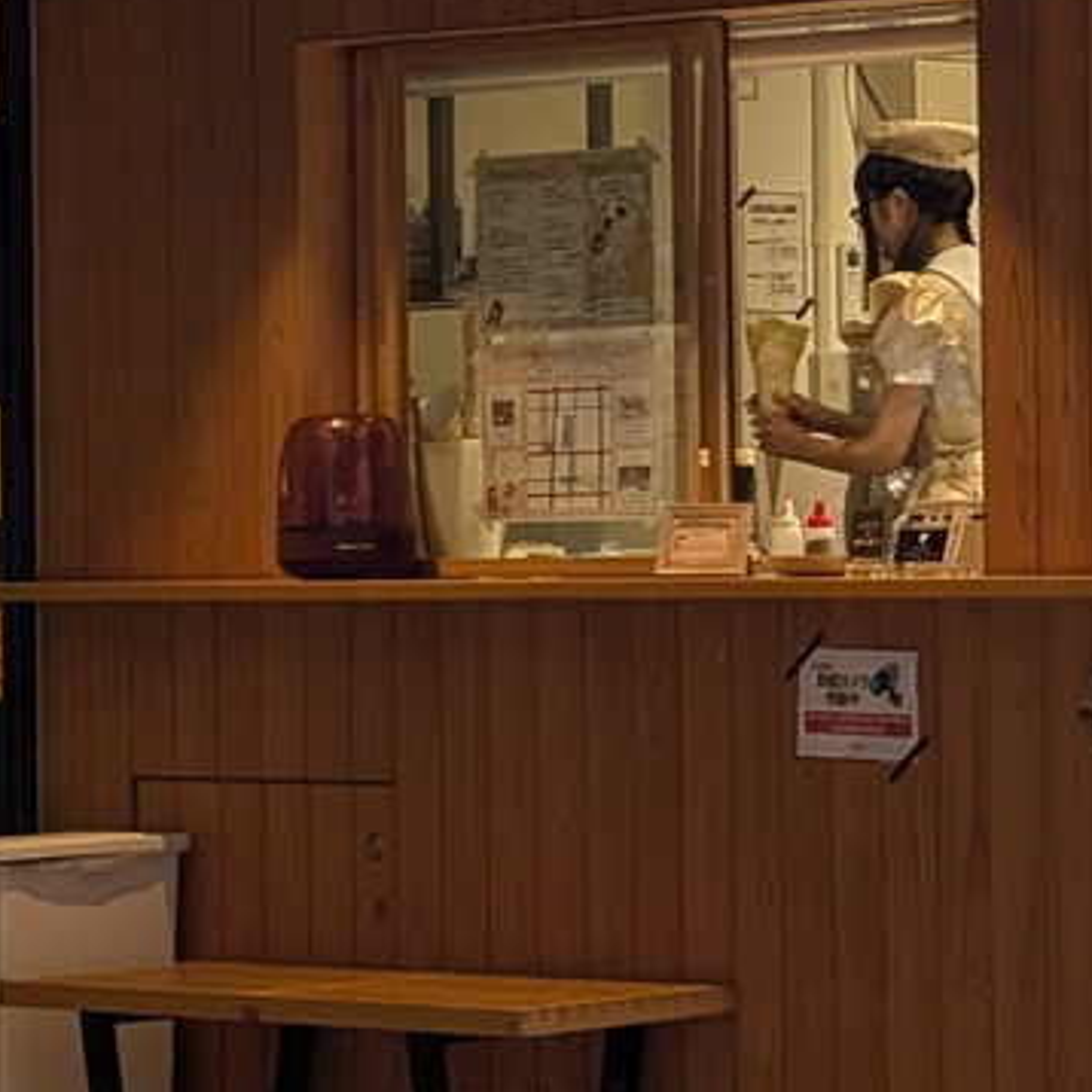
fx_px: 4426
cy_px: 223
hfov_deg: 13.6
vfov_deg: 14.0
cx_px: 1357
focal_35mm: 124
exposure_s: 1/50
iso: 25
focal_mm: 6.9
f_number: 1.68
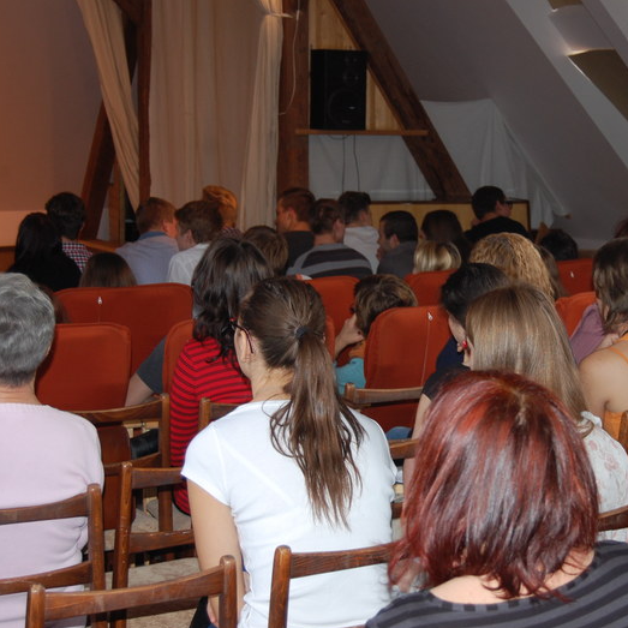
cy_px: 318
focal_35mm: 74
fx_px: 1519
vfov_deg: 23.4
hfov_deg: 23.2
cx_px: 438
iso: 400
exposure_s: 1/60
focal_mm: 38
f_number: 5
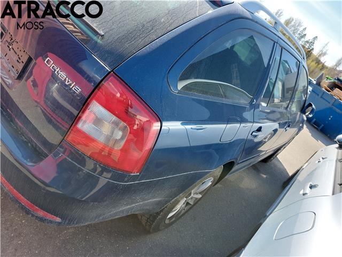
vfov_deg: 56.8
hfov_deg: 71.6
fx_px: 237
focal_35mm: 24
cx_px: 171
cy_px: 128
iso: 25
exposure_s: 1/168
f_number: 1.8
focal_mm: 5.23
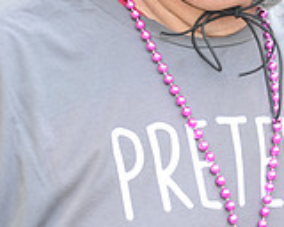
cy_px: -41
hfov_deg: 5.6
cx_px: 437
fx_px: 2849
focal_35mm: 339
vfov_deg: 4.6
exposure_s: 1/80
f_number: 6.3
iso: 200
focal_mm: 100
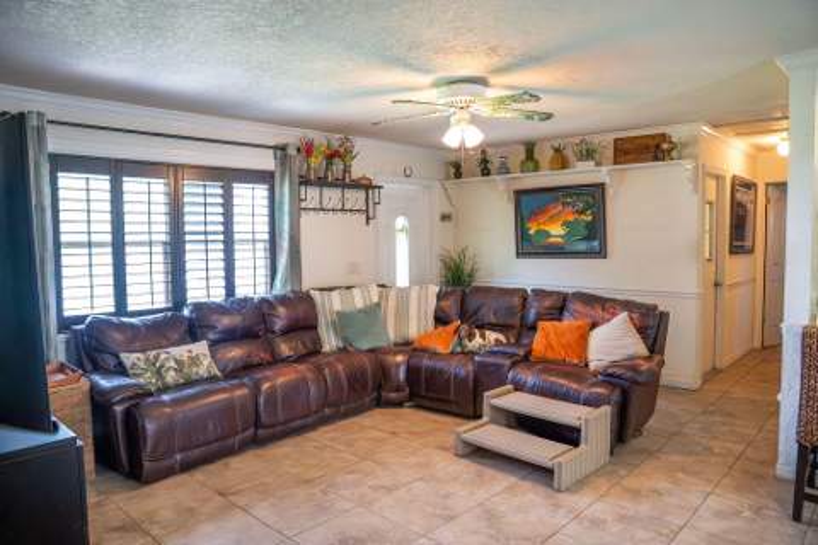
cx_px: 409
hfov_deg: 73.7
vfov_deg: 53.1
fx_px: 545
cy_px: 272
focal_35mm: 24
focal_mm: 24
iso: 40000
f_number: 3.5
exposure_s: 1/1000
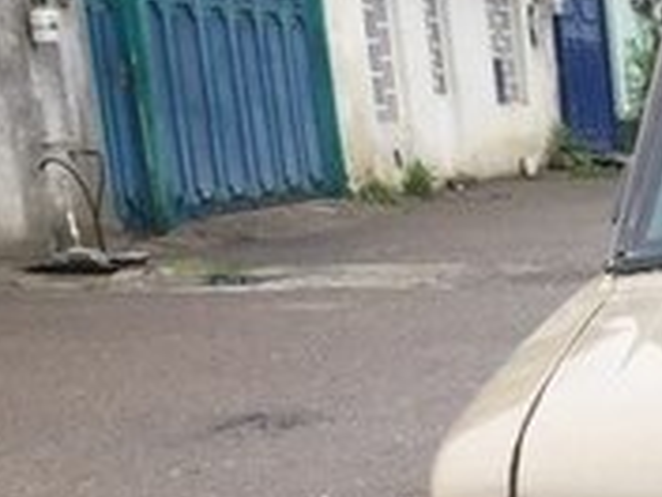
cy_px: 725
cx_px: 1151
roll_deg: +2.1
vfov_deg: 12.9
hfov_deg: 15.7
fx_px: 2085
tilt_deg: -17.3
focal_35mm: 109
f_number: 2.2
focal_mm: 4.15
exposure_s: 1/682
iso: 32
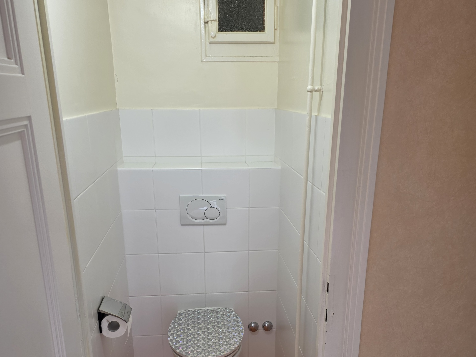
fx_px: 426
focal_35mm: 31
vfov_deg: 44.8
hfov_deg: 58.3
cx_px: 238
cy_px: 237
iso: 125
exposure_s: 1/100
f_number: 1.7
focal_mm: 6.25
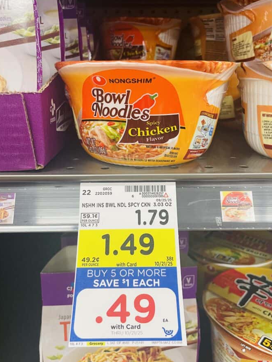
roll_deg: -0.3
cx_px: 135
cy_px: 180
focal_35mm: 30
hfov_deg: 46.8
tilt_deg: -19.0
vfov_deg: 59.9
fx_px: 314
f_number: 1.6
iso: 125
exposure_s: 1/60
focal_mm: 4.2
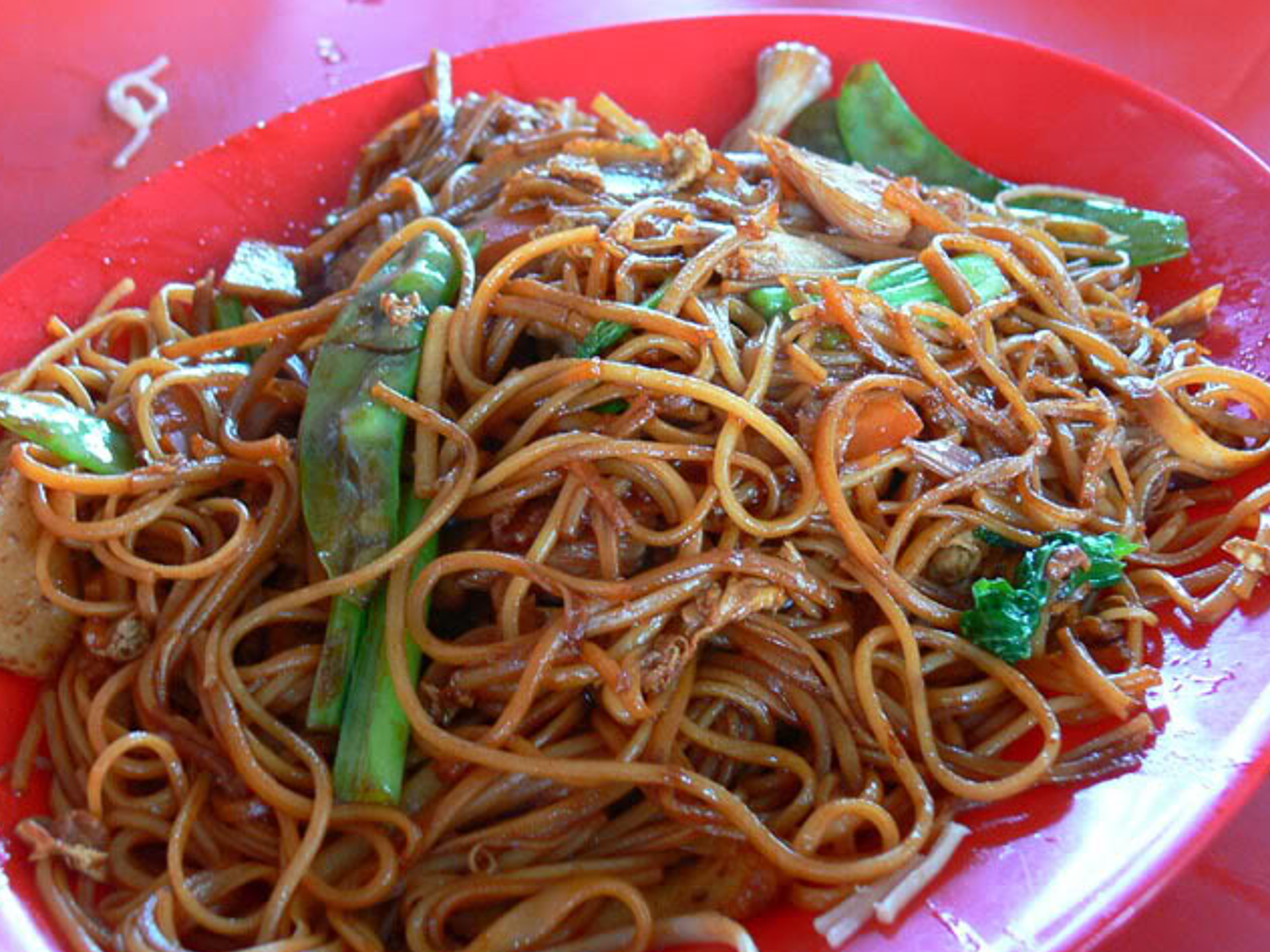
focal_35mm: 56
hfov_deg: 34.4
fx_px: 2054
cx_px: 632
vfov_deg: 26.1
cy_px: 467
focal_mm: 9.3
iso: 100
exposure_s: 1/13
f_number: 3.2
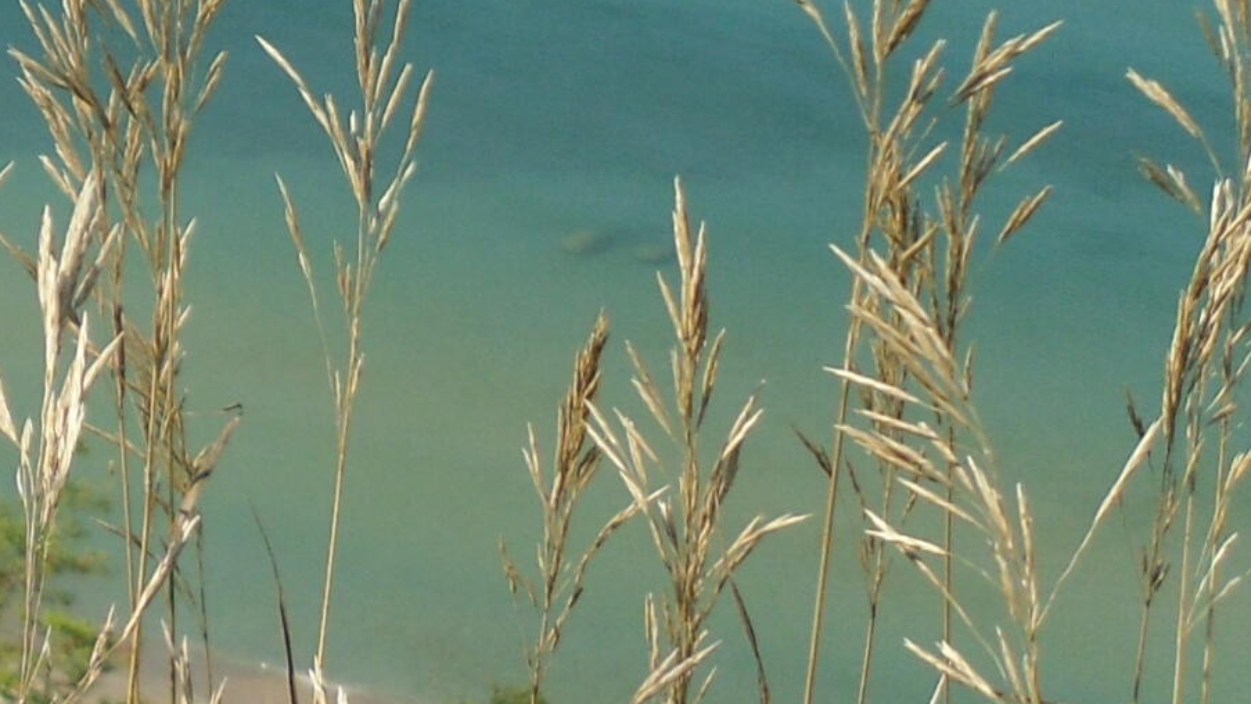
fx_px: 4080
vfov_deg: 9.6
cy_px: -254
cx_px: -564
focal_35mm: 123
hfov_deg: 16.1
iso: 80
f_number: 8.1
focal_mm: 6
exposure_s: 1/215
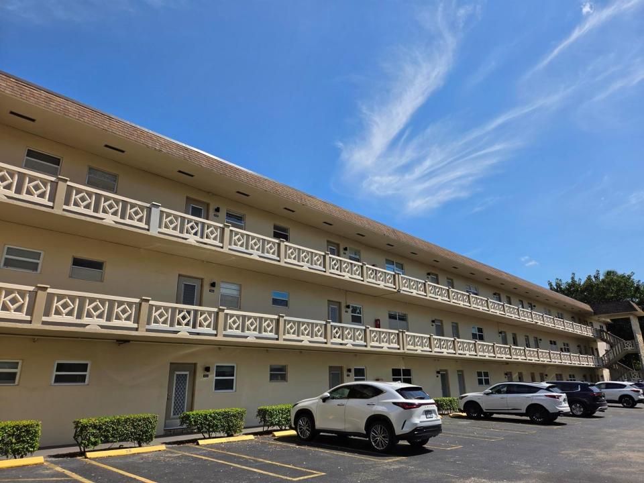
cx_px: 322
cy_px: 242
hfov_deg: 73.9
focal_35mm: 23
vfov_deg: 58.9
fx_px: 428
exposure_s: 1/6414
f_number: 1.8
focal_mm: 5.4
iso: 80
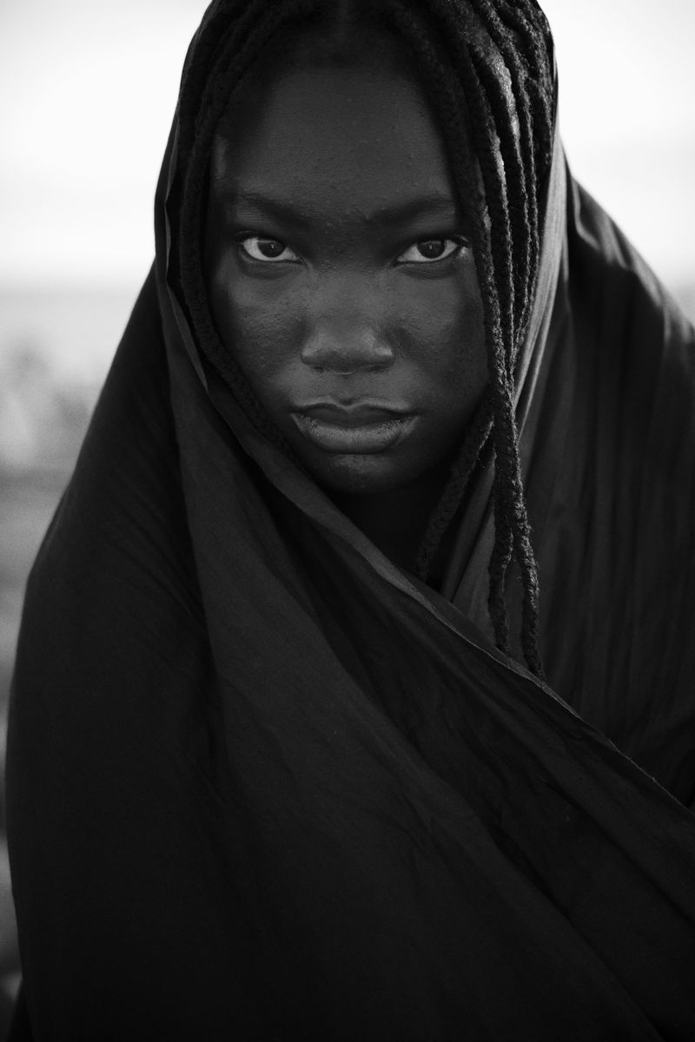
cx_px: 348
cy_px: 521
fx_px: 2085
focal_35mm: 72
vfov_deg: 28.1
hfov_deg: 18.9
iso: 400
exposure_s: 1/1000
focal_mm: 72
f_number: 3.5
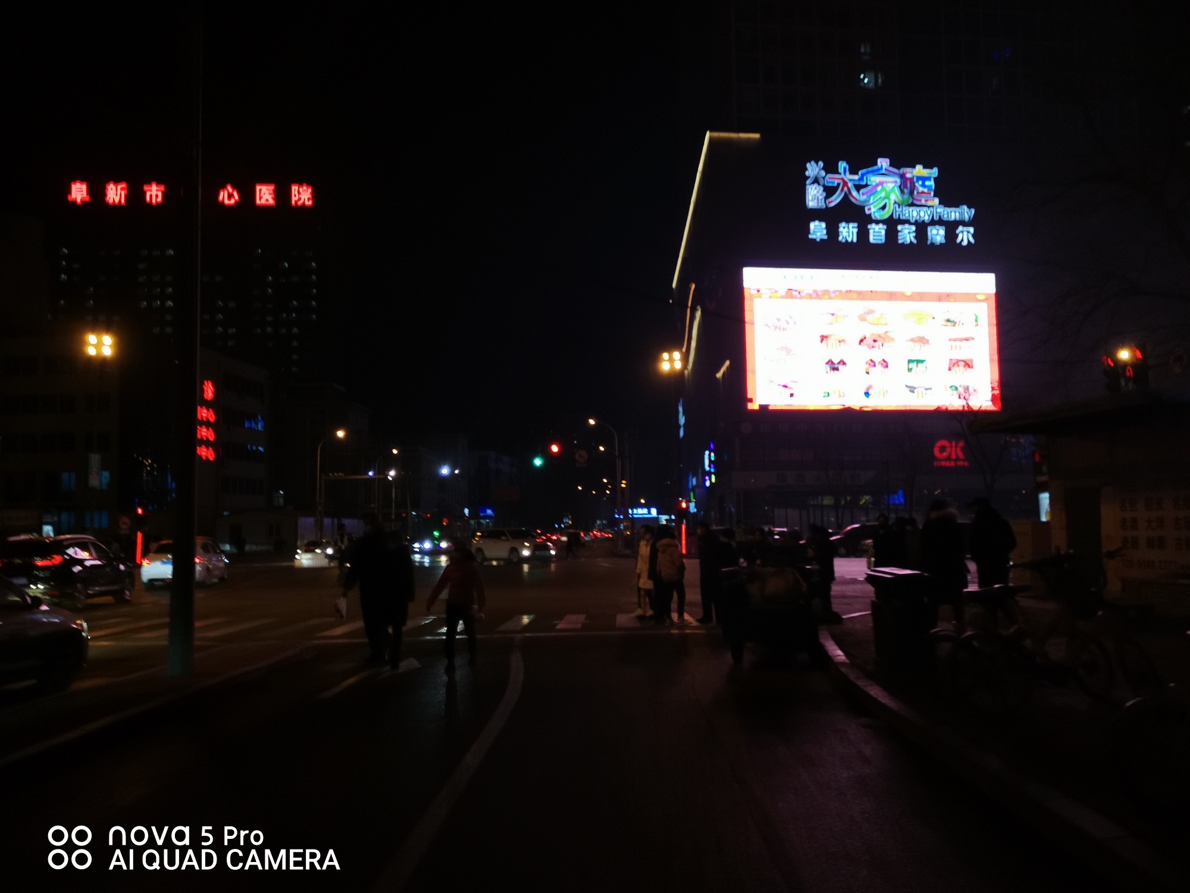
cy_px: 446
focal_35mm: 30
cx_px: 595
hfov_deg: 60.0
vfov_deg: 46.8
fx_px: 1031
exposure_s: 1/100
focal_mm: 4.75
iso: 125
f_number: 1.8
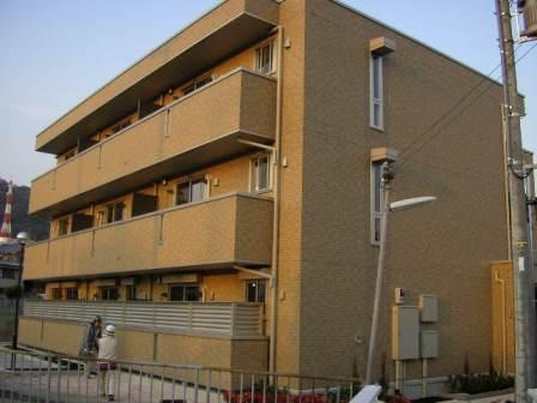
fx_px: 589
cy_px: 202
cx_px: 268
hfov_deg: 49.0
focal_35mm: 38
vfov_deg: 37.7
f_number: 2.9
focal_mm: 5.8
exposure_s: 1/186
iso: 50
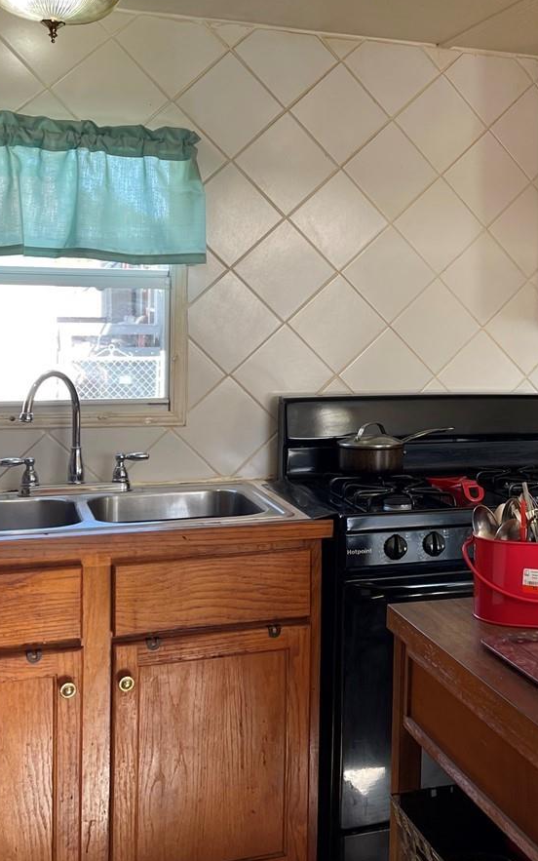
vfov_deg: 41.7
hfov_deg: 25.4
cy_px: 356
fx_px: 1126
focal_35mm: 48
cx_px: 549
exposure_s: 1/121
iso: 50
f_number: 1.6
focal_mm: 5.1
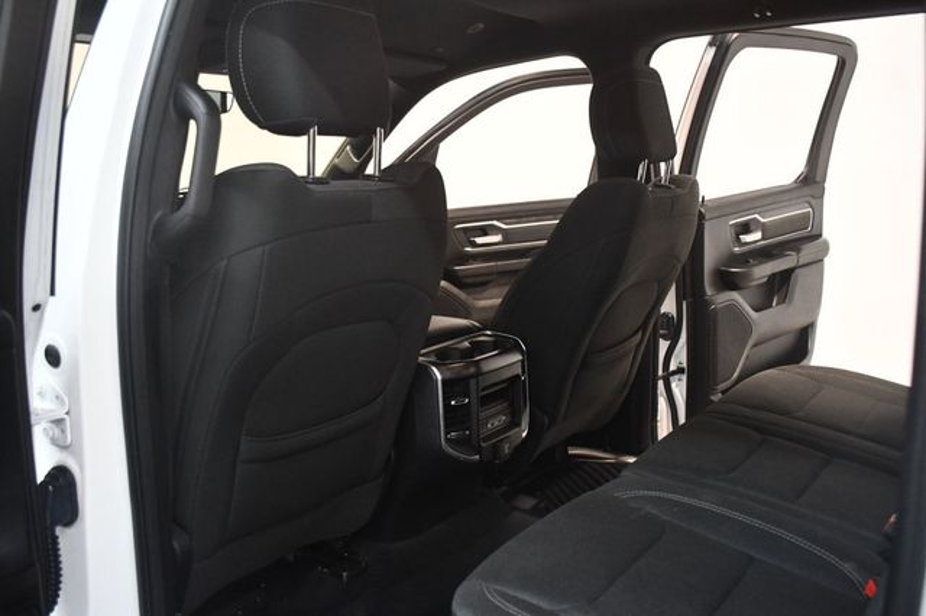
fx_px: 874
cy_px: 308
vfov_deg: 38.8
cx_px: 463
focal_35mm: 34
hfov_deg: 55.8
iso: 3200
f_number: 3.8
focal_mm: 23
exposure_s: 1/60
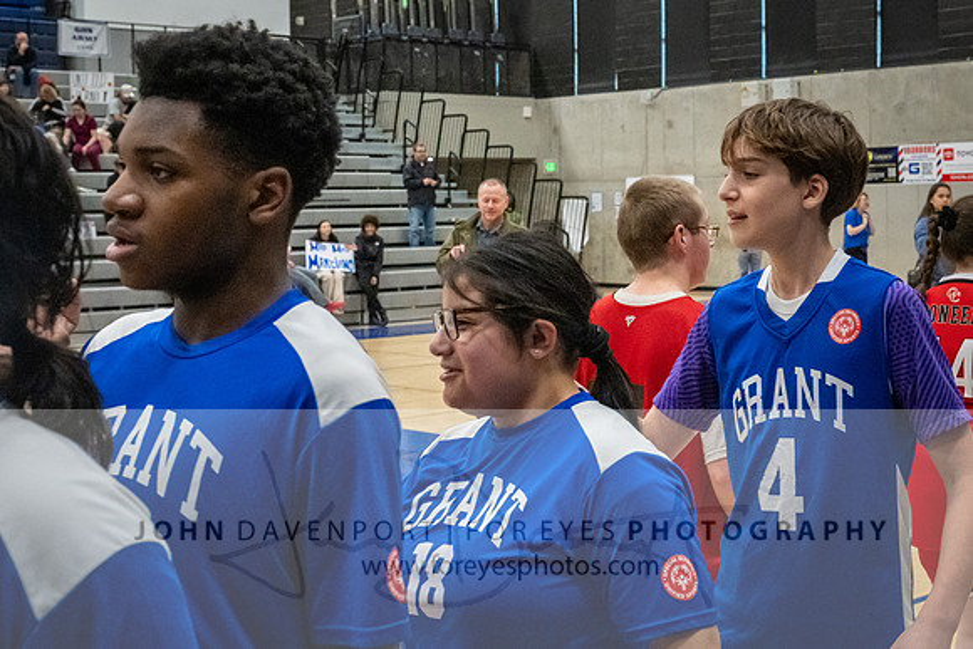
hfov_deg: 35.9
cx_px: 644
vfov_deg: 24.5
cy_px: 220
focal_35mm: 55
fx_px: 1489
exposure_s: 1/400
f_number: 7.1
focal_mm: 40
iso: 18000
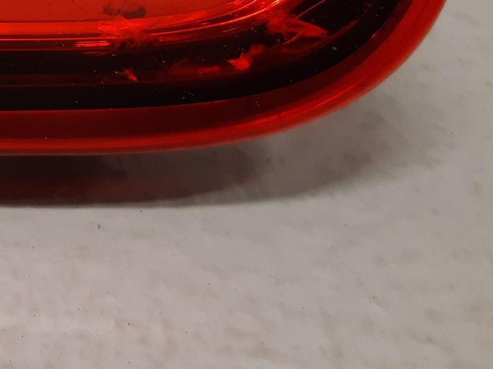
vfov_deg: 19.3
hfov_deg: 23.8
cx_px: -94
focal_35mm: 75
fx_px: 1068
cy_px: 49
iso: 125
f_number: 1.7
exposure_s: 1/50
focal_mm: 3.93
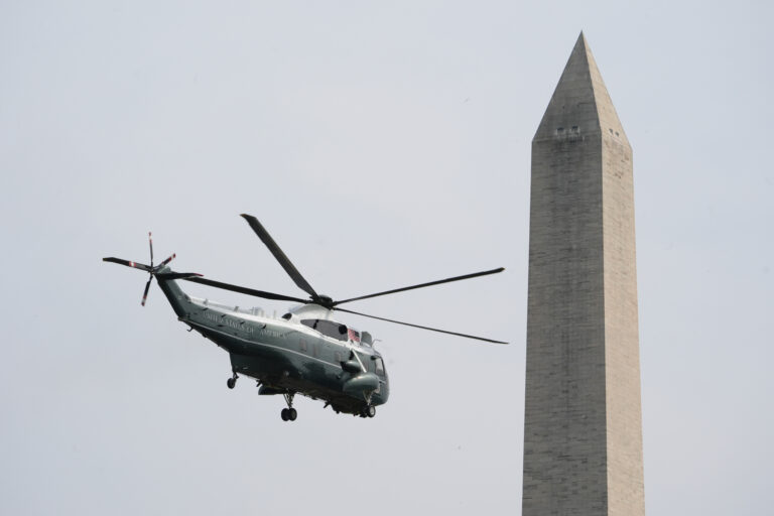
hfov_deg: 10.3
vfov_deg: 6.9
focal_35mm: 200
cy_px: 258
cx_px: 387
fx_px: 4300
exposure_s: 1/2000
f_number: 10
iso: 640
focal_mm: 200
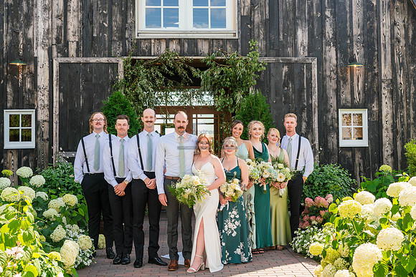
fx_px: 619
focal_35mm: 54
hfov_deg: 37.2
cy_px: 127
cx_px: 209
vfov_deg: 25.3
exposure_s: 1/400
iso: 400
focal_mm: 46
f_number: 5.6
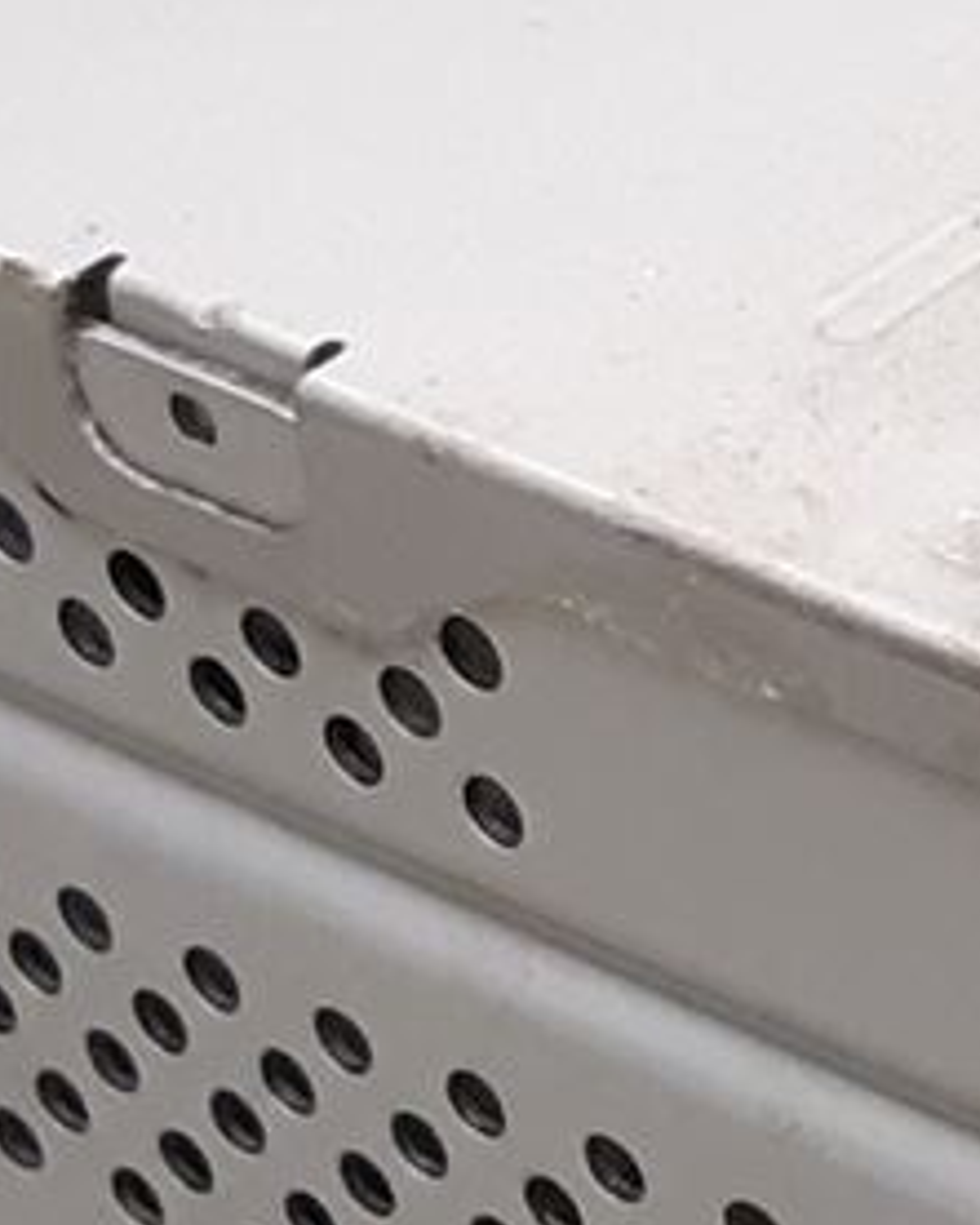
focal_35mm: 188
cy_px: 595
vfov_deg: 10.3
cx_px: 1228
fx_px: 6812
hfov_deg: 8.1
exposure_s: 1/50
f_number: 1.7
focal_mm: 3.93
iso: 200
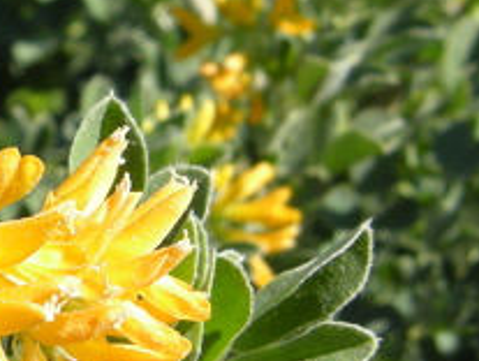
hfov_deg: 14.2
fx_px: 1871
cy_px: 201
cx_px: -53
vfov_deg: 11.0
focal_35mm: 135
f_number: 4.8
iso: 64
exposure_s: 1/195
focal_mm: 7.5
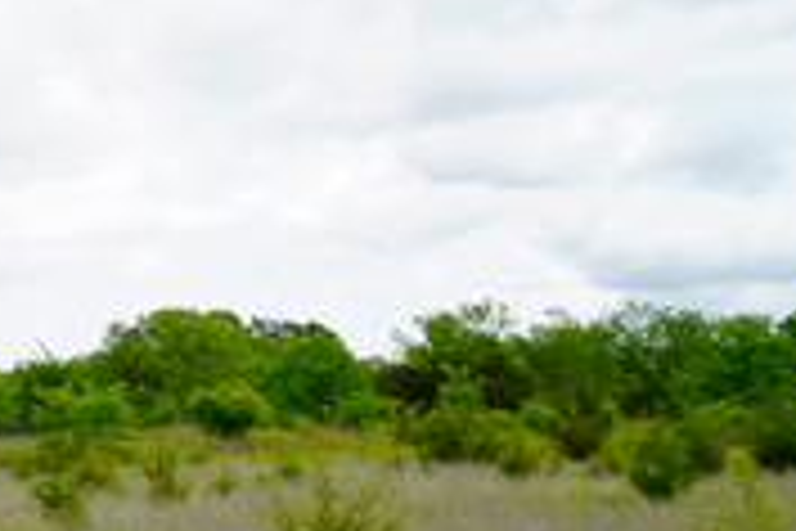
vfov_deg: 21.6
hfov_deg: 27.9
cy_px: 508
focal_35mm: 61
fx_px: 1349
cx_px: -211
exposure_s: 1/125
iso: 100
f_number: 8
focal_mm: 16
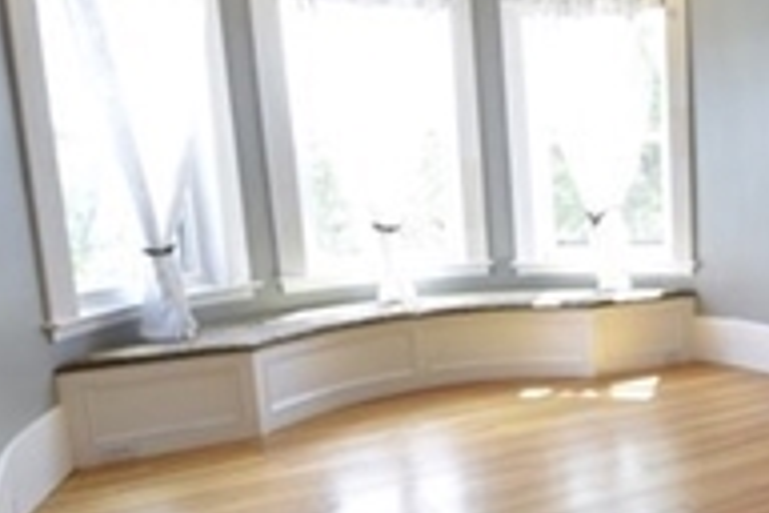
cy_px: 295
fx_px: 854
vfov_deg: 33.3
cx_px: 791
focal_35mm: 40
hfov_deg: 41.3
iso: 400
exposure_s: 1/80
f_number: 4.5
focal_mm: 10
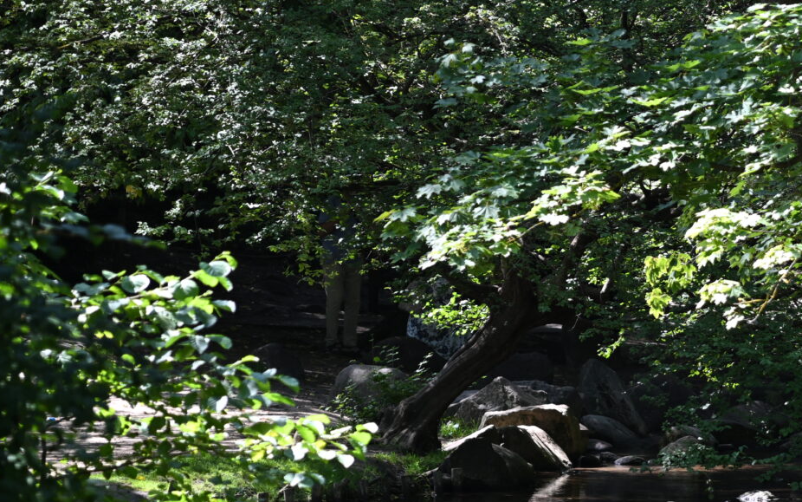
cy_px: 490
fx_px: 7389
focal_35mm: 338
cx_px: 977
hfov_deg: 6.2
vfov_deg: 3.9
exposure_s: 1/125
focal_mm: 120
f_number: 4
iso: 100
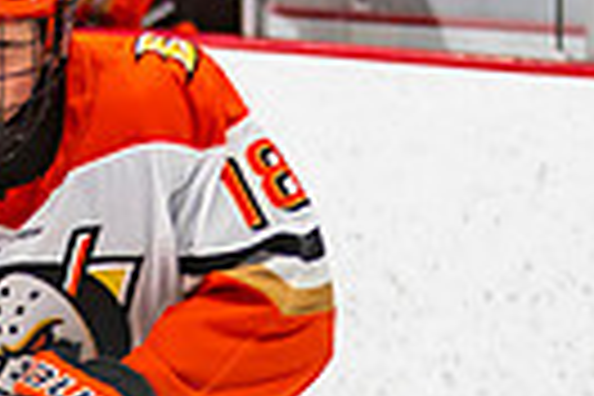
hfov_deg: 4.2
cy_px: 508
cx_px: 71
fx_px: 8167
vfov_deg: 2.8
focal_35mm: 495
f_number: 2.8
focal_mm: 88
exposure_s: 1/640
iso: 800
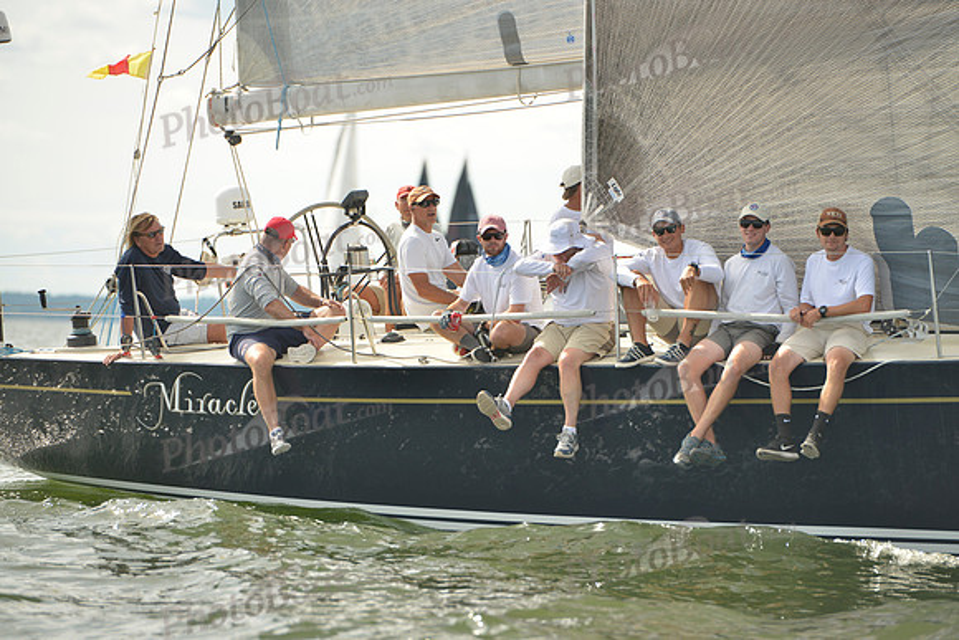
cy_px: 320
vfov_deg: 6.9
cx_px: 480
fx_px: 5329
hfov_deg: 10.3
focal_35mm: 200
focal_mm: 200
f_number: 5
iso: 200
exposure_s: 1/1000
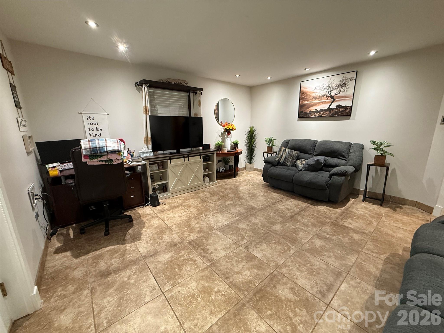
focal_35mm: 14
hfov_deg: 102.1
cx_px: 222
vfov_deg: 85.7
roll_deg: +1.0
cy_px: 166
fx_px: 180
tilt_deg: -12.1
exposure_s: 1/60
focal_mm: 2.22
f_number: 2.2
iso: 320
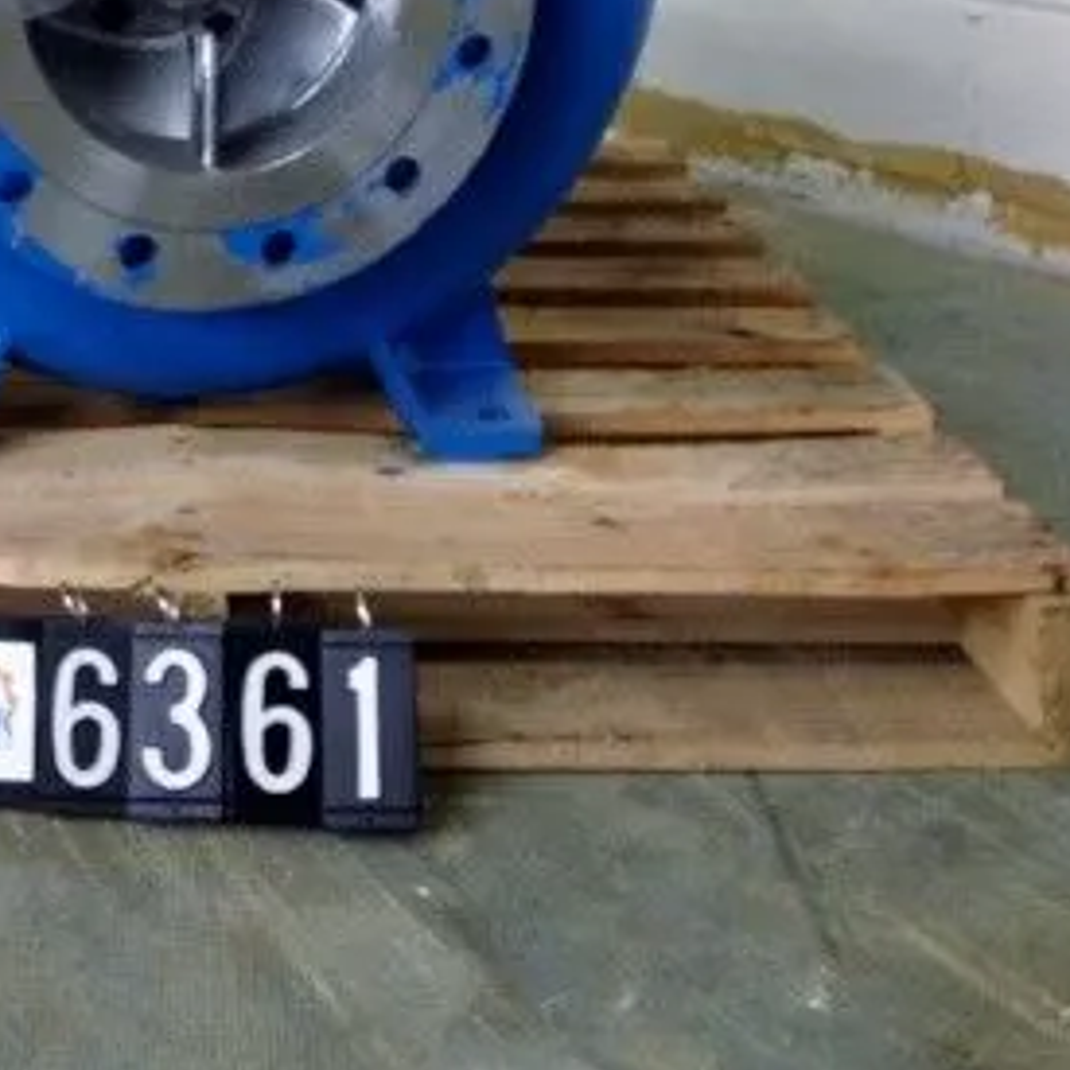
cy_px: -109
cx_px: 163
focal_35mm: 72
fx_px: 2518
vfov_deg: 22.6
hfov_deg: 23.5
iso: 160
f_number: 2.4
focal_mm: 4.28
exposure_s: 1/20
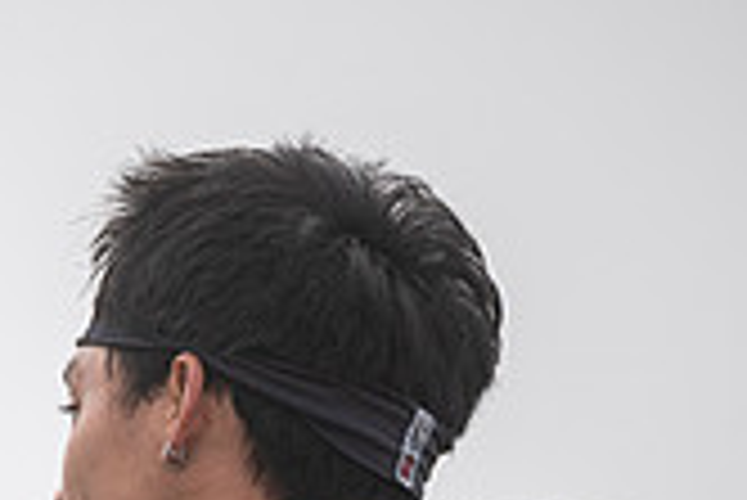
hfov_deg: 2.0
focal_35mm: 1048
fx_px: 21764
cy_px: 786
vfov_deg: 1.3
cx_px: -45
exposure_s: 1/1250
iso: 200
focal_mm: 300
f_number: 2.8
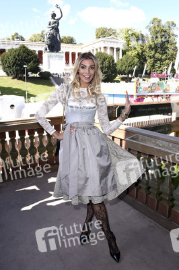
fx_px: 202
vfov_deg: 67.4
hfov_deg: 47.9
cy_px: 135
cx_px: 90
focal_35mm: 27
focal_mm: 18
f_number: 9
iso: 320
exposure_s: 1/160
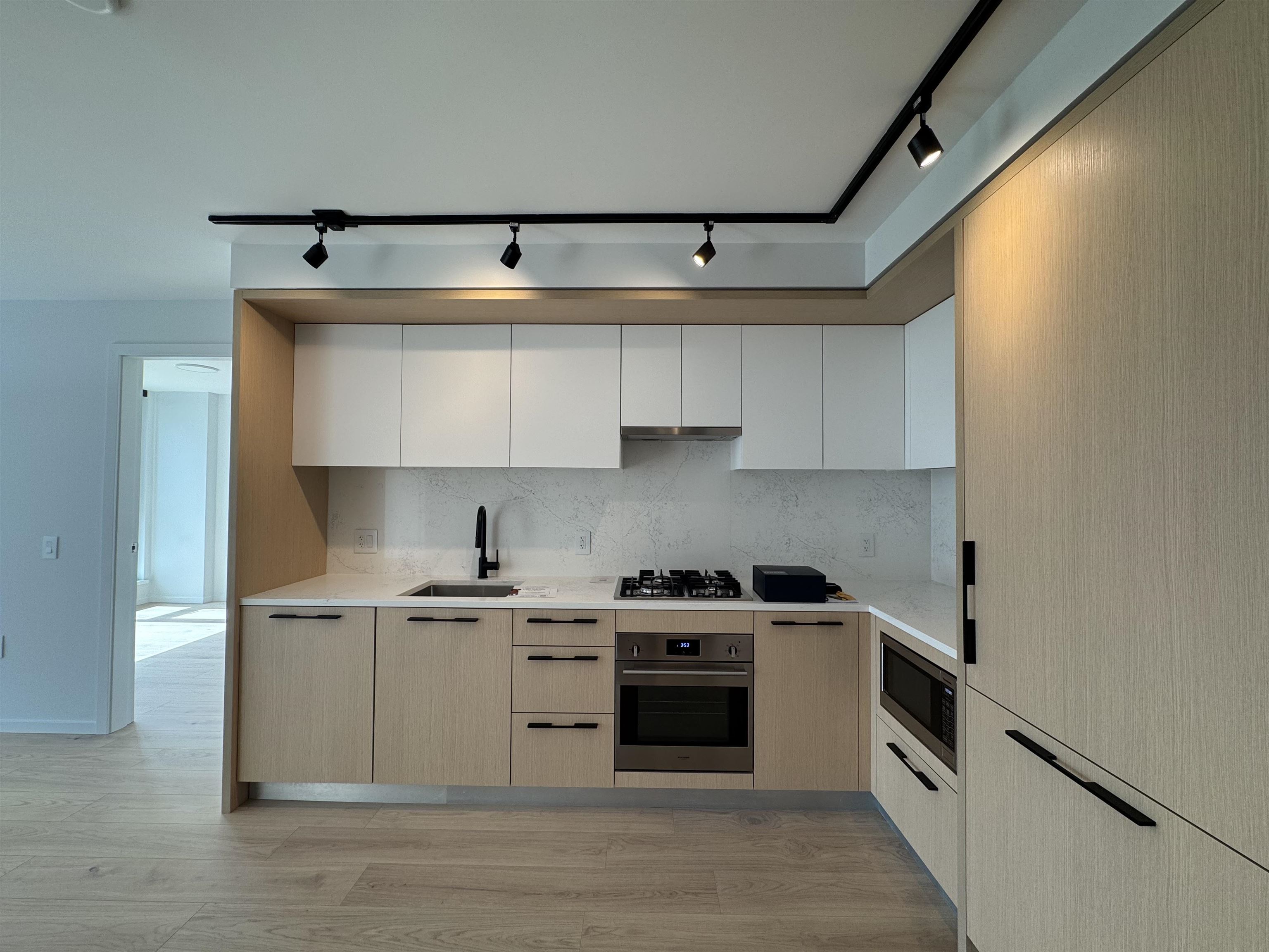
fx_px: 513
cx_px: 634
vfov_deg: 85.7
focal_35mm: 14
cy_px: 476
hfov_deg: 102.1
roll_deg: -0.5
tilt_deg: +1.8
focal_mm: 2.22
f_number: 2.2
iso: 64
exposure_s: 1/120
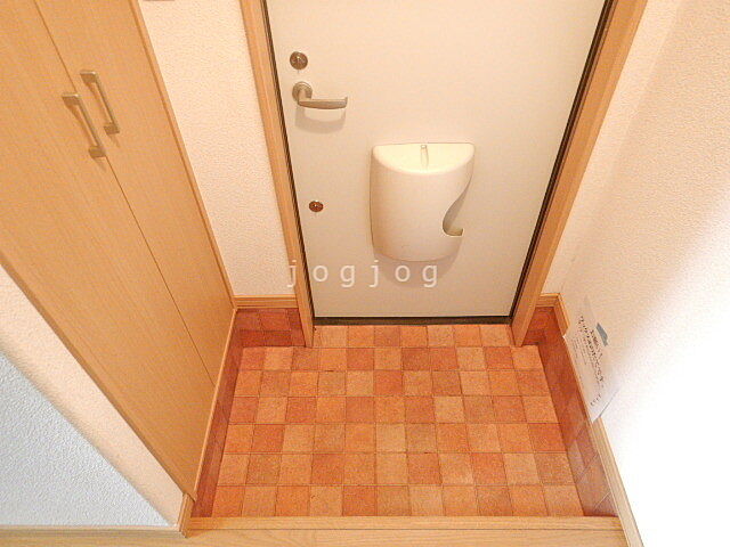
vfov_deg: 56.8
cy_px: 274
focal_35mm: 24
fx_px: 506
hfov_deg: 71.6
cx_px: 365
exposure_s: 1/4
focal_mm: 4.3
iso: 200
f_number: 2.8
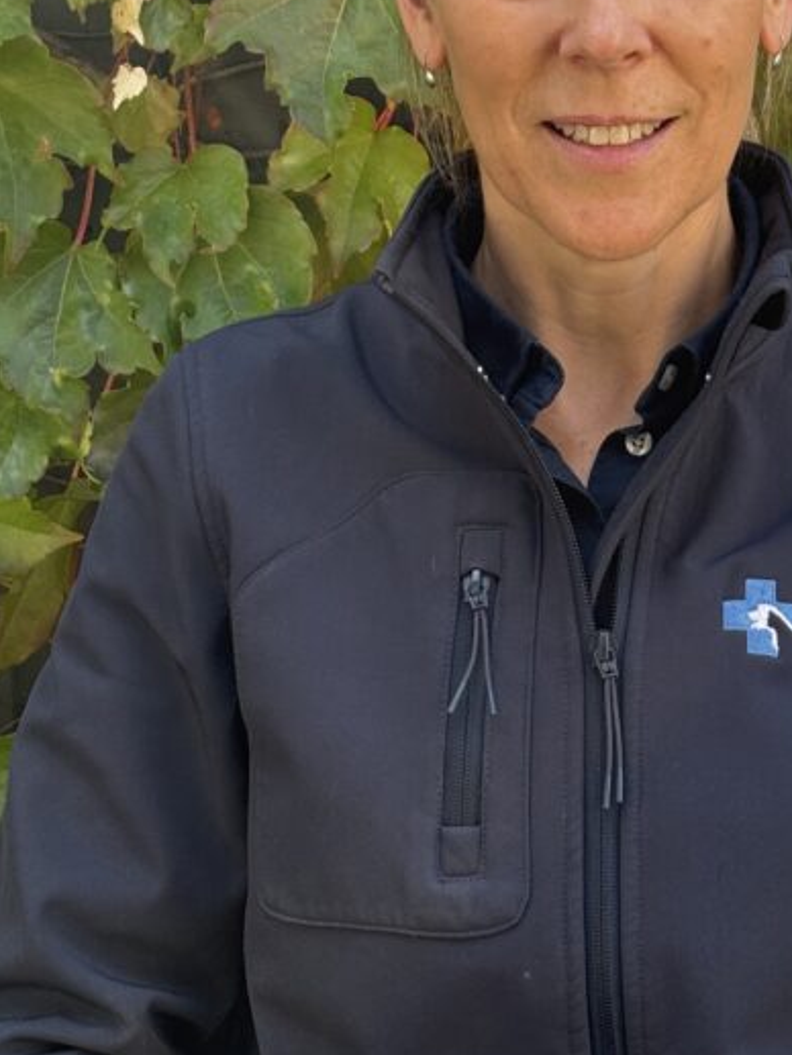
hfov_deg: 15.5
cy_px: 392
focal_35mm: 95
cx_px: 616
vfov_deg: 20.6
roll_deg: +1.5
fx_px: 2897
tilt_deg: -8.4
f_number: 1.78
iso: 64
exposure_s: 1/394
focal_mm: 6.76
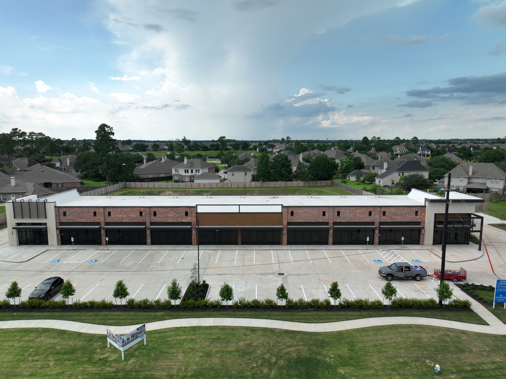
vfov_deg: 56.8
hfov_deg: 71.6
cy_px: 190
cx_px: 253
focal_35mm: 24
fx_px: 351
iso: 100
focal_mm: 12.29
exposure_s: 1/400
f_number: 2.8
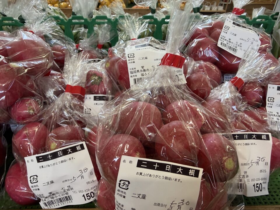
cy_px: 105
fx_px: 194
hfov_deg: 71.6
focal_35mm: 24
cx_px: 140
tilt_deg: -34.6
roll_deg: +0.6
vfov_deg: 56.8
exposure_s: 1/120
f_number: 2.2
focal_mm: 2.22
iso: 160
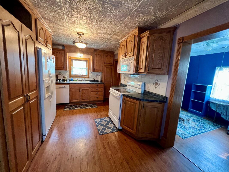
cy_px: 86
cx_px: 114
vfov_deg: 89.9
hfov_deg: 106.2
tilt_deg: -8.2
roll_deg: -2.3
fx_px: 86
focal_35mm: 13
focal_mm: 1.57
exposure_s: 1/60
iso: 500
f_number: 1.8
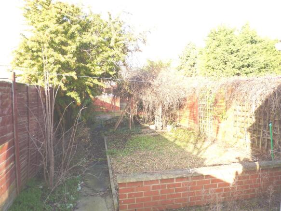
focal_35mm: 25
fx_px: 203
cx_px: 140
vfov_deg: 54.9
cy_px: 106
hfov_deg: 69.4
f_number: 3.5
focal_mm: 4.1
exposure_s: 1/100
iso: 100
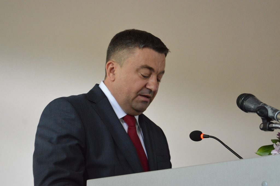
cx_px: 140
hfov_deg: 24.6
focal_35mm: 82
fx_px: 641
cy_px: 93
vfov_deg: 16.5
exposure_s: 1/50
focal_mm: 55
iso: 3200
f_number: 5.6
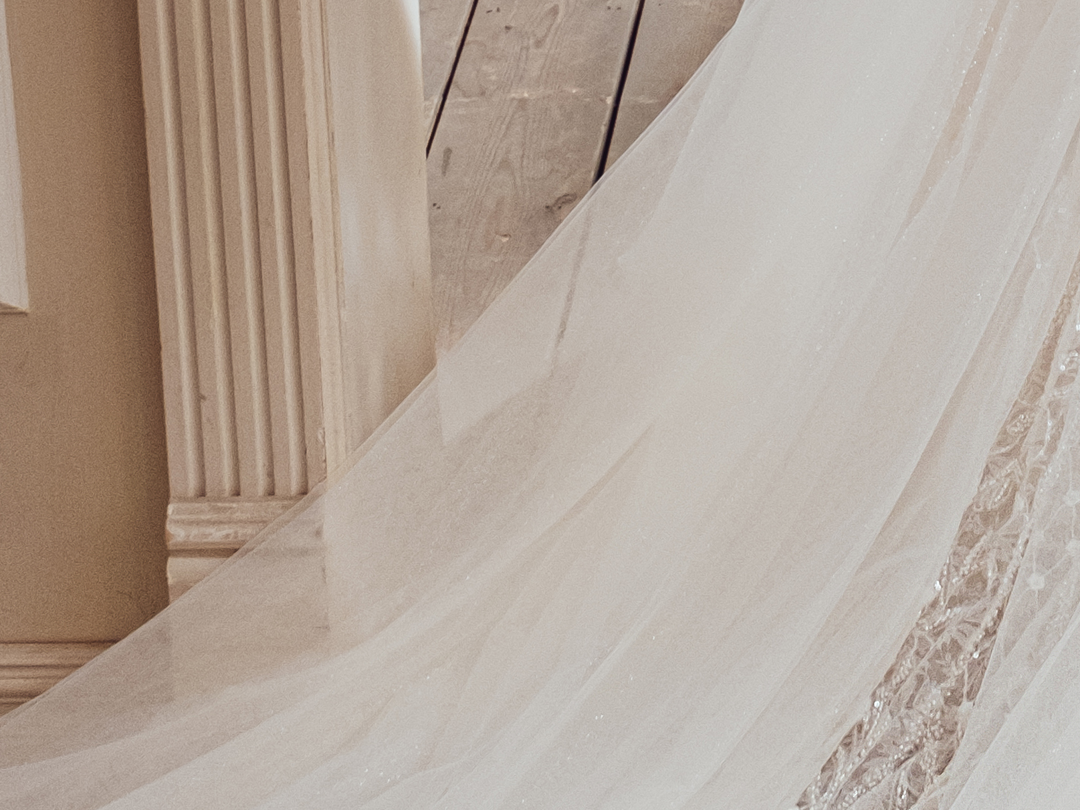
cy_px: -312
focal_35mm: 130
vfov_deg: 11.1
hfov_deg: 14.6
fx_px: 4056
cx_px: 1379
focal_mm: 23.5
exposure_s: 1/160
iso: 500
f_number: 5.6
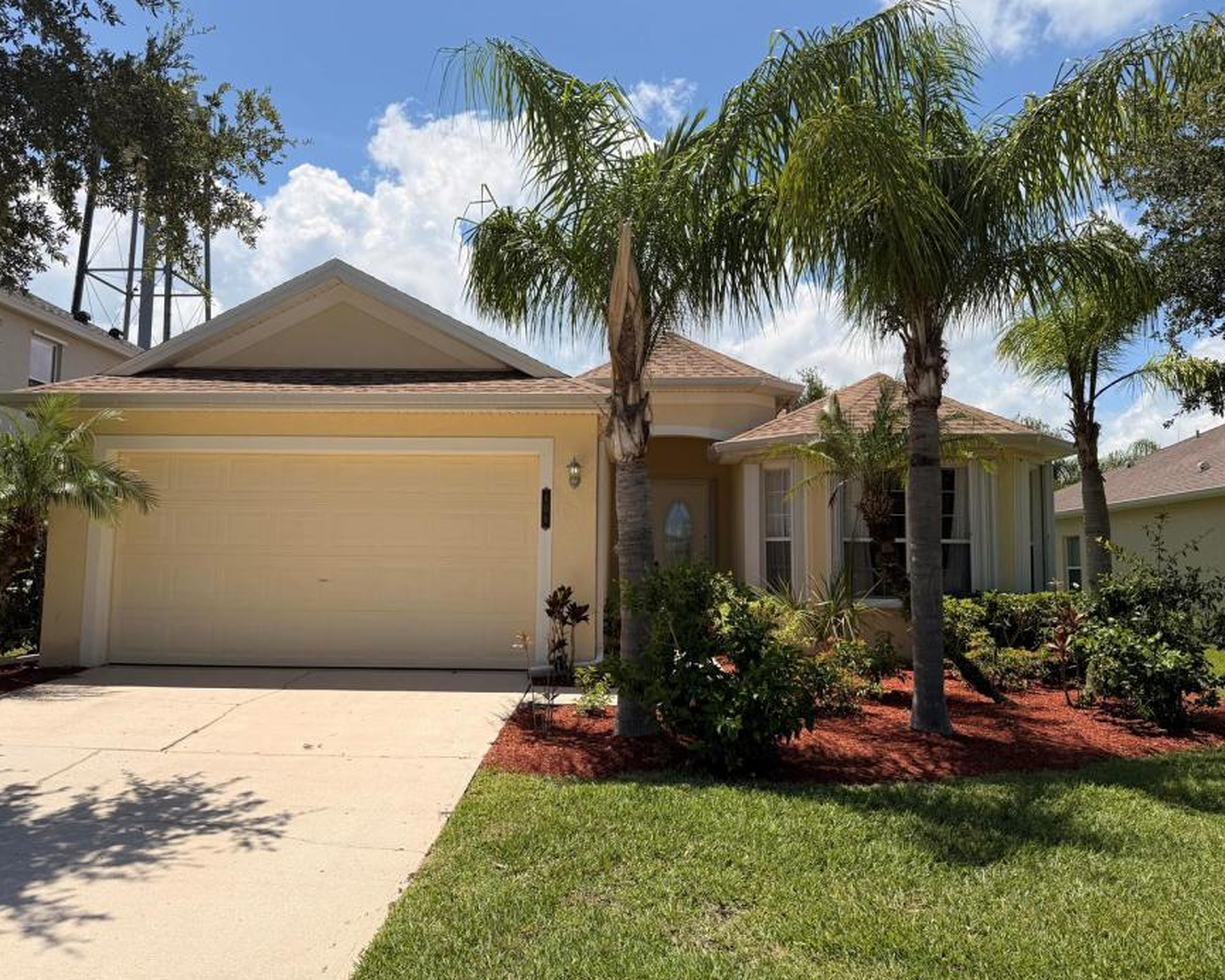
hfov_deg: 66.0
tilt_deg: +6.2
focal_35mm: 26
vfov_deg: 54.9
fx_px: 943
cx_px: 576
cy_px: 476
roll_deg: -0.5
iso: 80
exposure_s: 1/6711
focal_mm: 6.76
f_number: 1.78
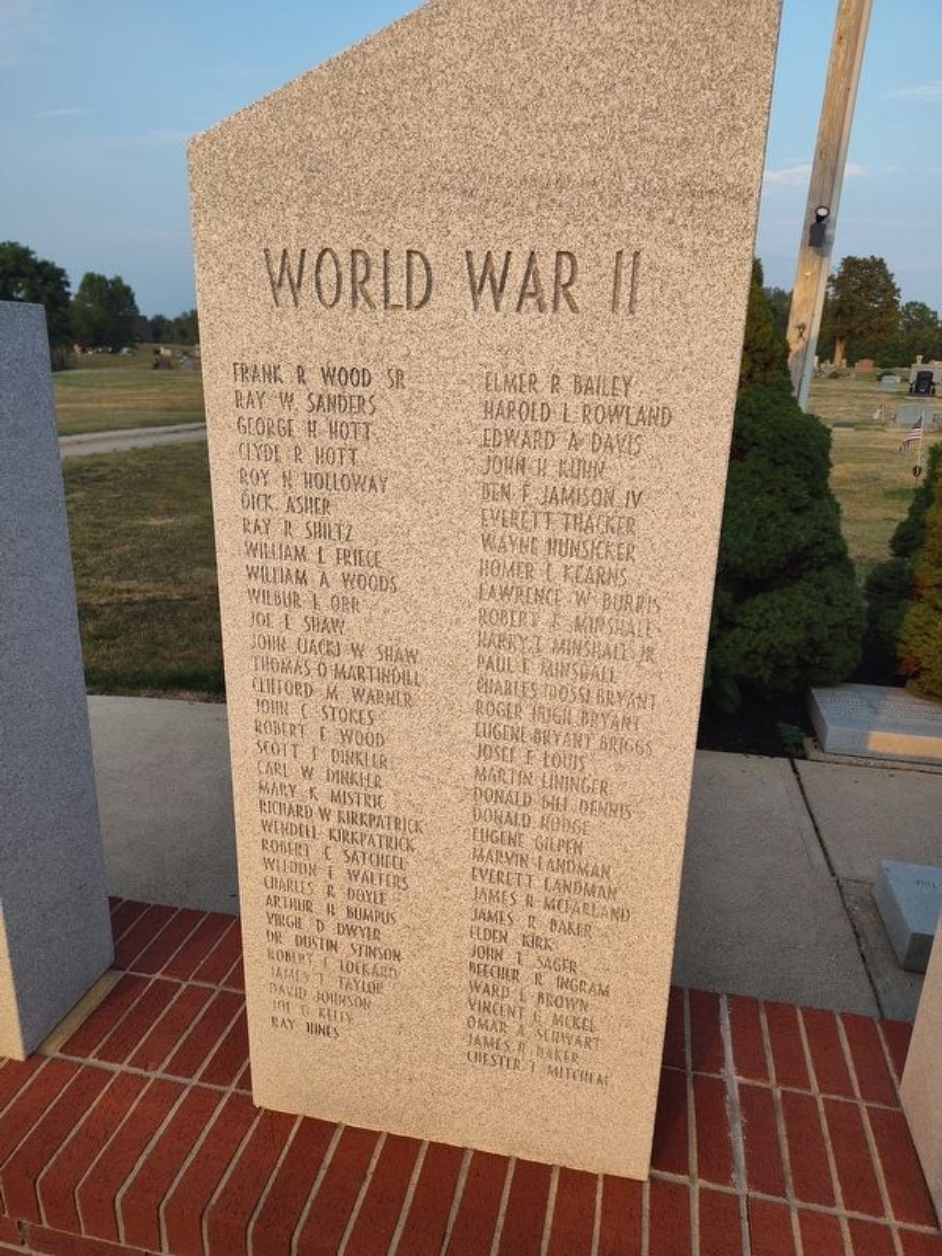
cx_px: 471
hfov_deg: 58.9
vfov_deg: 73.9
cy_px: 628
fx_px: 835
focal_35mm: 23
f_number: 1.8
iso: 100
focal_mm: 5.56
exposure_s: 1/354
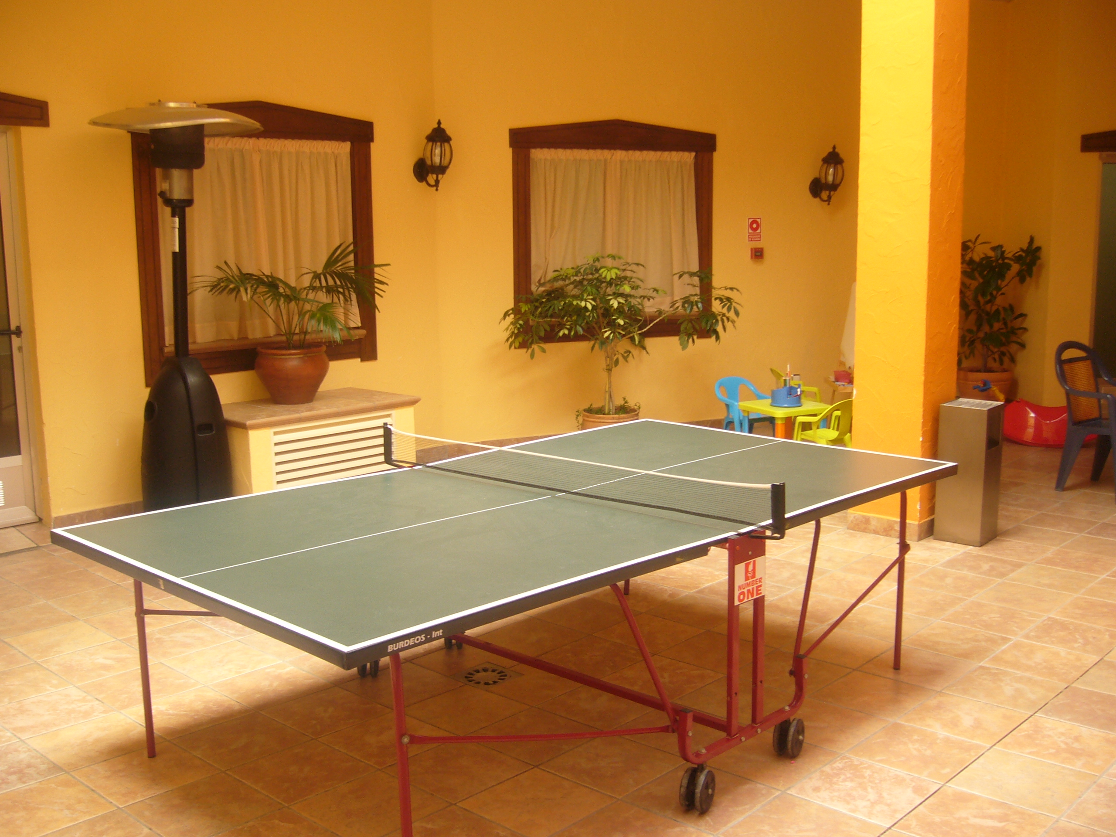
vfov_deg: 40.7
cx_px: 558
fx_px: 1128
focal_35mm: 35
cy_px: 418
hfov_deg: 52.6
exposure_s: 1/25
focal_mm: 5.8
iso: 80
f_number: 2.8
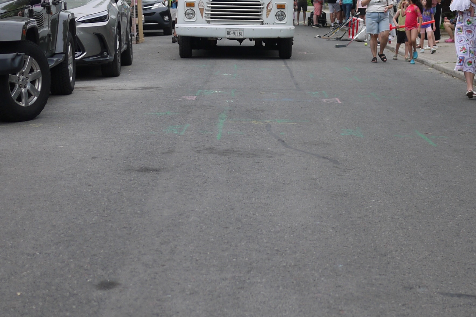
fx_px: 1243
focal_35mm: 94
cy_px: -3
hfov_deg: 21.6
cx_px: 323
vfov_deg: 14.3
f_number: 1.8
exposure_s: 1/800
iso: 100
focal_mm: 20
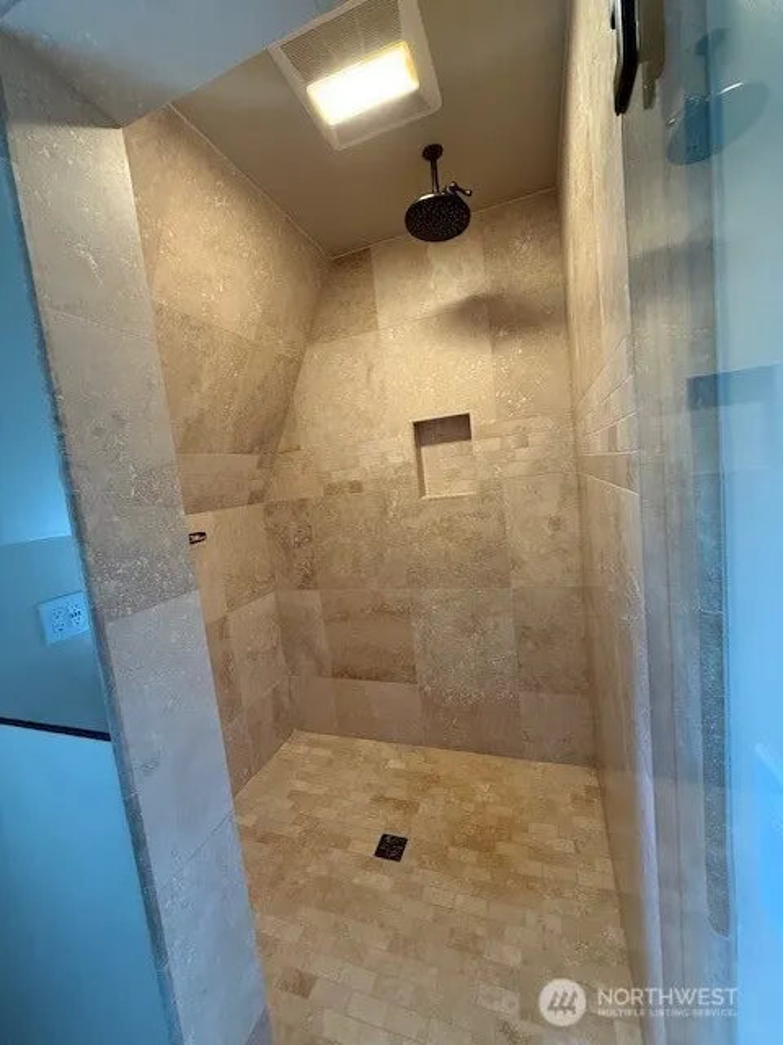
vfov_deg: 102.1
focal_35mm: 14
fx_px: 422
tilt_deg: -5.6
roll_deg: +5.7
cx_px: 392
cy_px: 522
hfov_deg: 85.7
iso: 320
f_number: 2.2
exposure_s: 1/72
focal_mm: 2.22
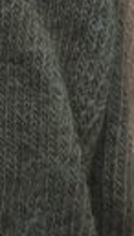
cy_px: -141
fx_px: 1270
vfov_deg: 10.2
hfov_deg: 6.0
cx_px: -77
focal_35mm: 202
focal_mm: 4.6
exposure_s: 1/120
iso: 80
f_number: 1.8
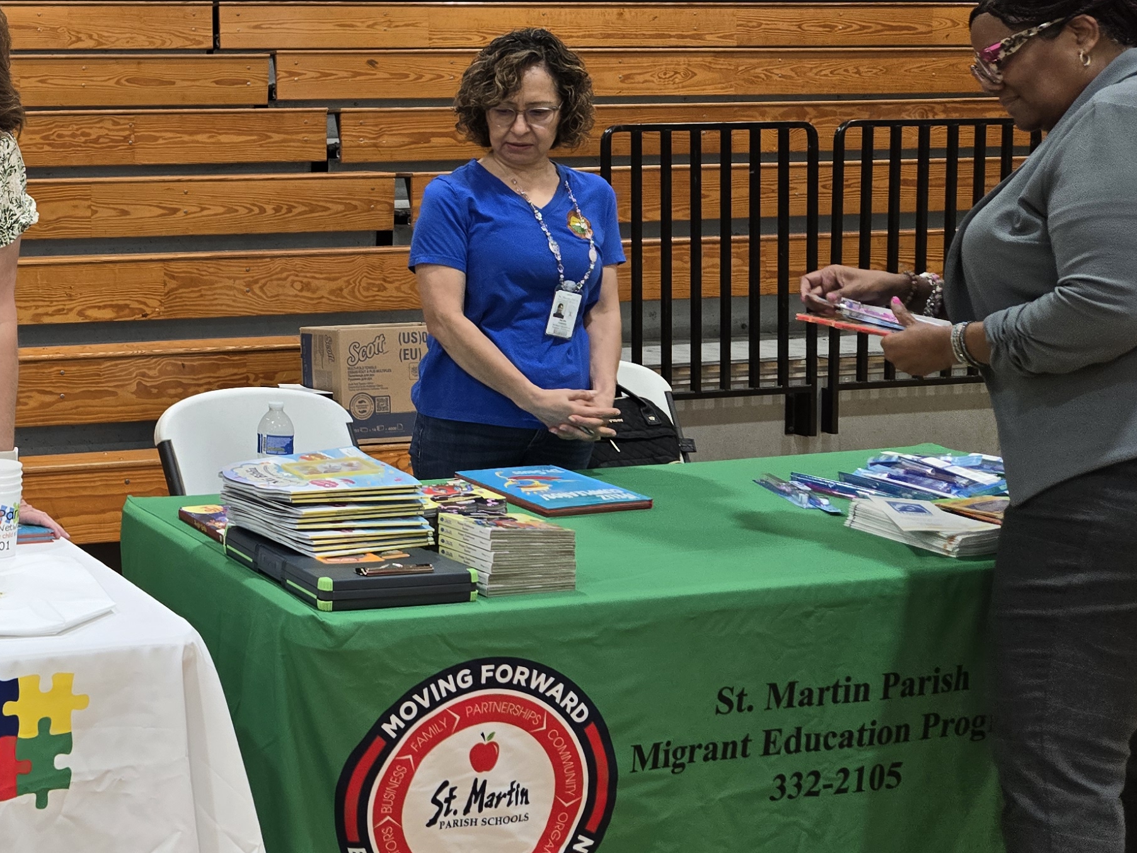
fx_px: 1675
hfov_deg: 32.8
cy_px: 257
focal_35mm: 51
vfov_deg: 28.3
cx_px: -117
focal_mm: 5.4
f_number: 1.8
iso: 125
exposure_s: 1/120
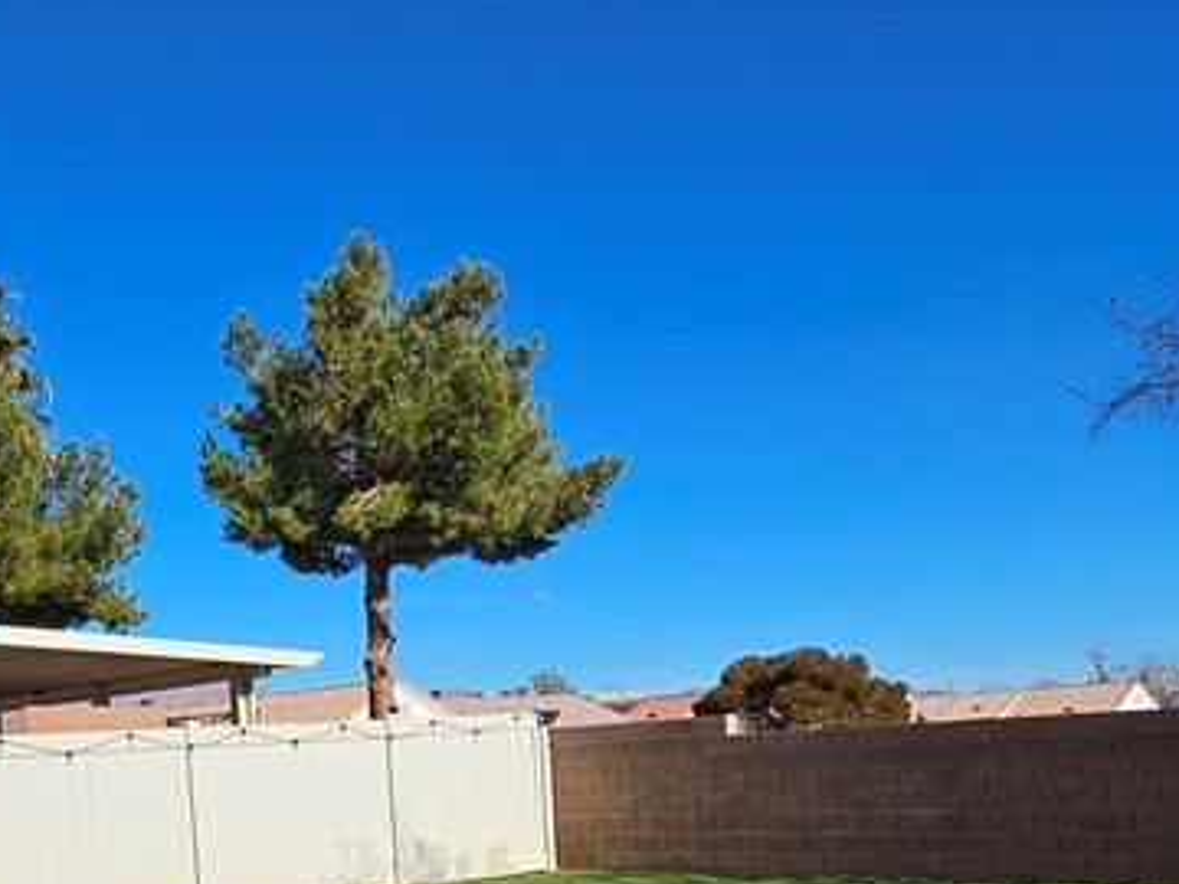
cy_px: 822
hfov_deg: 49.6
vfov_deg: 35.9
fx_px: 1260
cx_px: 429
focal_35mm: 37
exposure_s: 1/4529
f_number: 2.2
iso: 50
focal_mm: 2.2
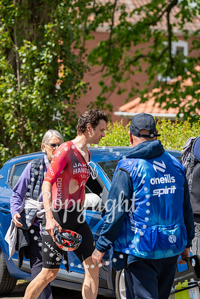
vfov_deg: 10.3
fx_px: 1667
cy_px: 150
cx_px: 100
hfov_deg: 6.9
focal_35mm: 200
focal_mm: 200
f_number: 5.6
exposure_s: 1/1000
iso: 400
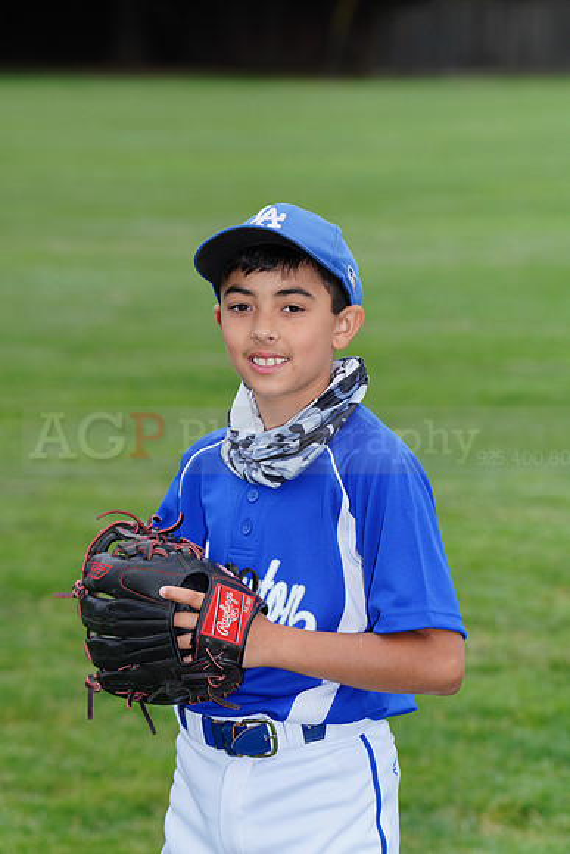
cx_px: 285
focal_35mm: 200
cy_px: 427
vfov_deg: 10.3
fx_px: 4747
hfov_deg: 6.9
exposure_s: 1/200
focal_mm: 200
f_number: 8
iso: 200
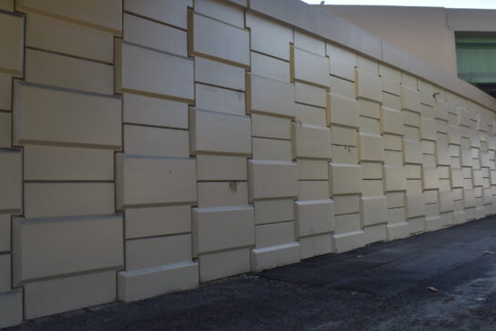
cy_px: 117
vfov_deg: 29.9
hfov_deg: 43.8
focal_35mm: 45
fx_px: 616
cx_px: 262
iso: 100
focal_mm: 21
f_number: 8
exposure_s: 1/160
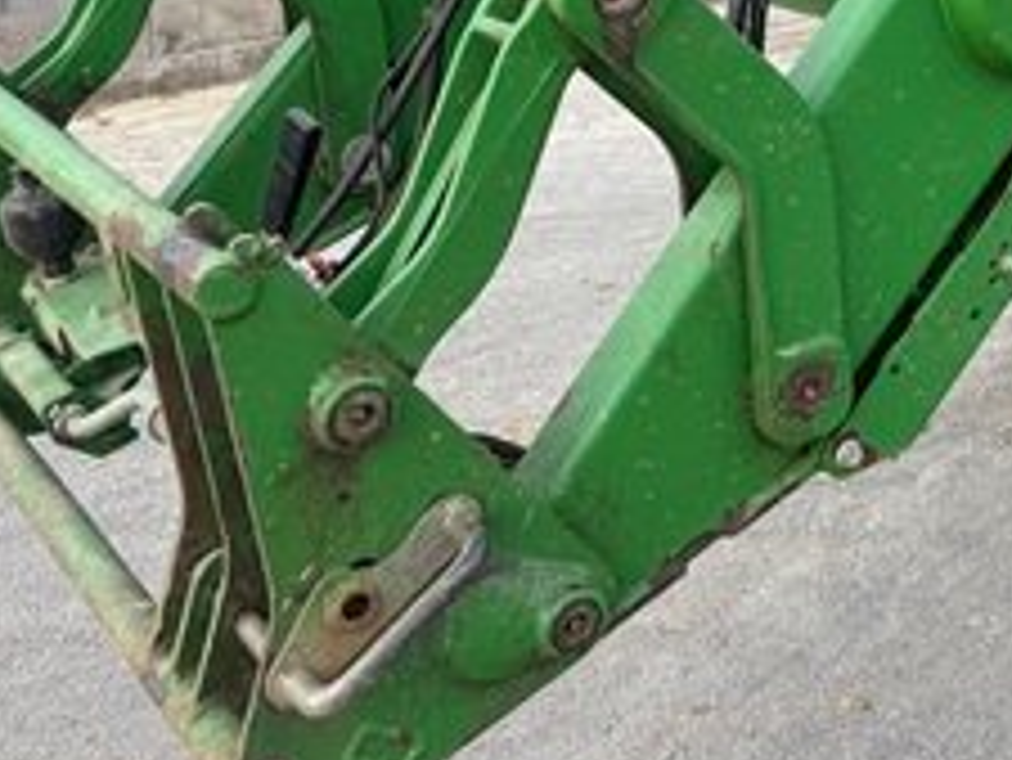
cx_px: 1223
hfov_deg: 26.7
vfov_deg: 21.2
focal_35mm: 64
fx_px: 1872
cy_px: -180
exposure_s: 1/1618
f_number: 1.78
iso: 100
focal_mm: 6.76
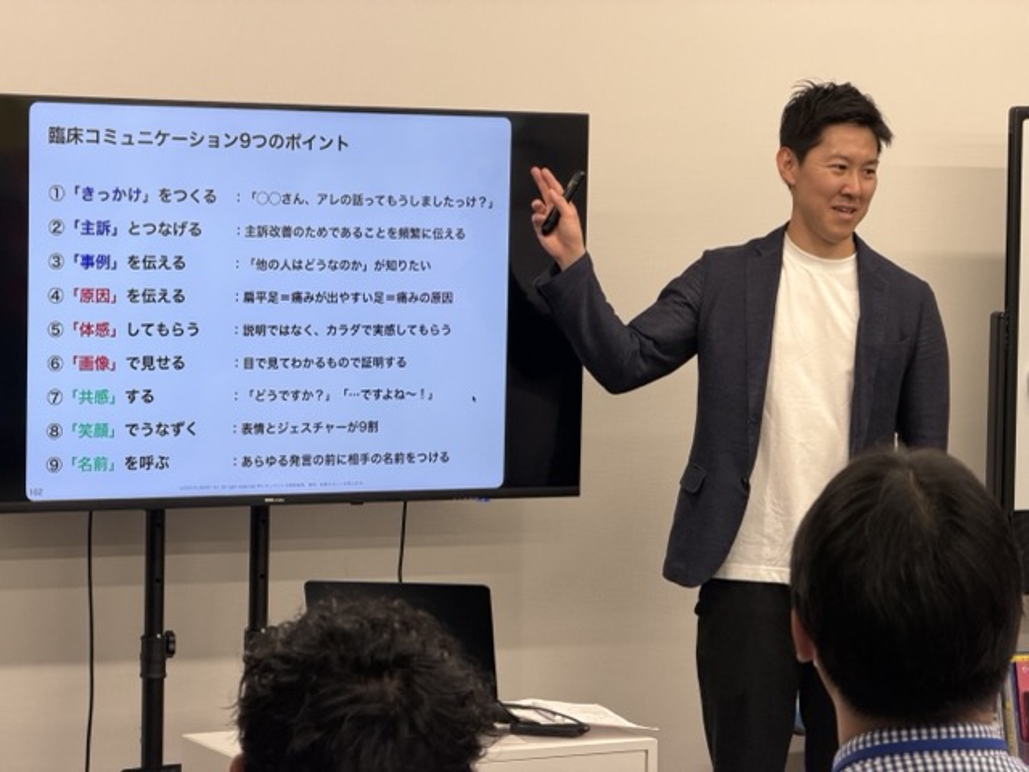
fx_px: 2973
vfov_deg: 14.8
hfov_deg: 19.6
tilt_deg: -2.6
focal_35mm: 100
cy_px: 386
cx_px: 514
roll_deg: -0.4
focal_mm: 16.89
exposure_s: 1/121
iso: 200
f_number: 2.8
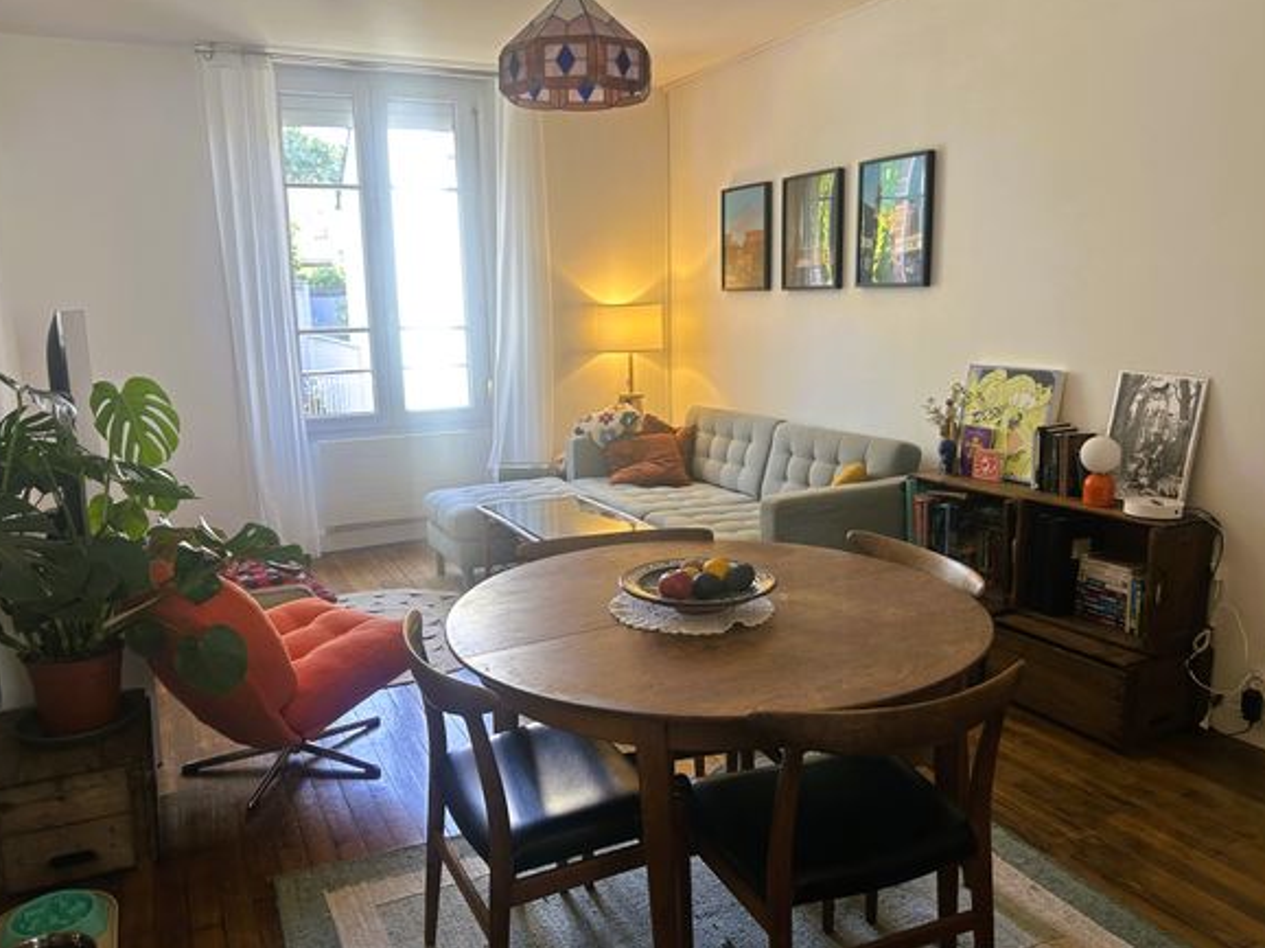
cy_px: 477
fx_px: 986
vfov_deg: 51.3
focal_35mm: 27
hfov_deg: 65.3
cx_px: 624
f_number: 1.5
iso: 64
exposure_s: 1/100
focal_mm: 5.7
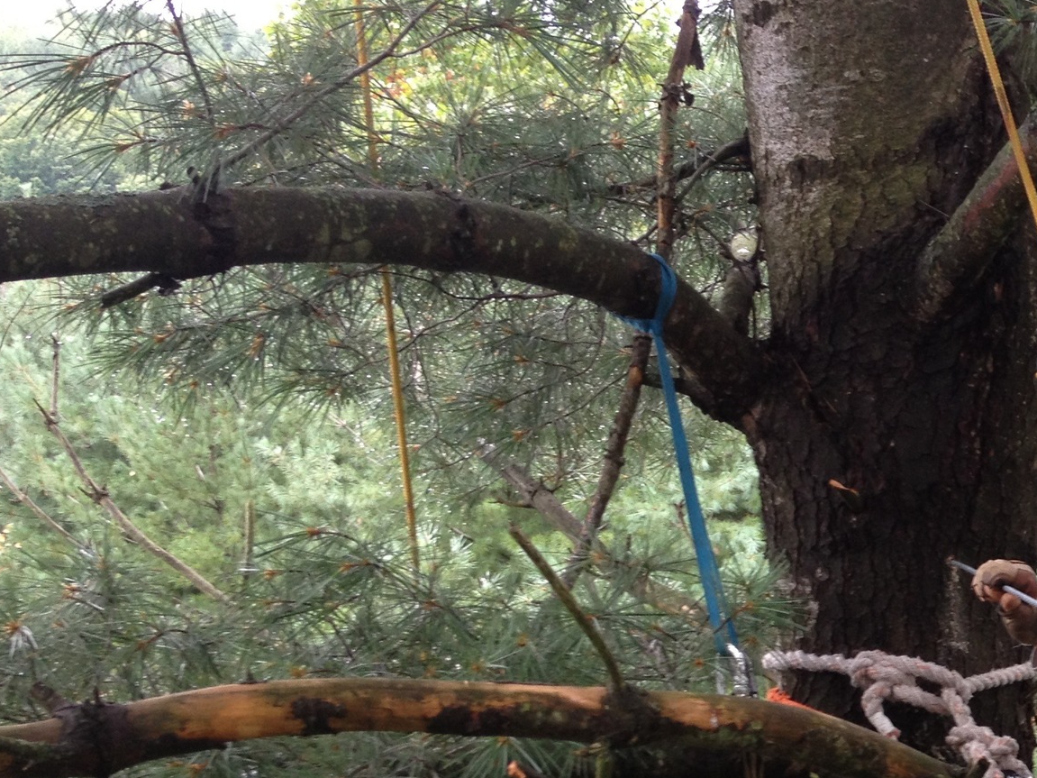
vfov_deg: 19.0
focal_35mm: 76
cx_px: 1087
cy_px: 735
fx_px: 2277
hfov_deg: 24.3
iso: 50
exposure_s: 1/30
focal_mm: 4.28
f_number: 2.4
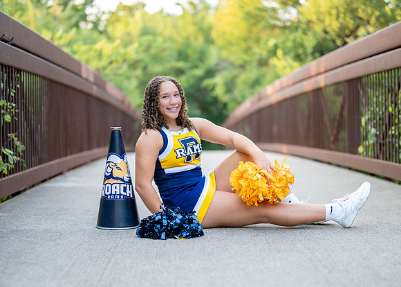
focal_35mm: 67
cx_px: 211
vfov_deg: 21.4
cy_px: 169
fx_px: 757
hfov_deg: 29.7
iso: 320
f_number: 1.2
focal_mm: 50
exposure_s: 1/500
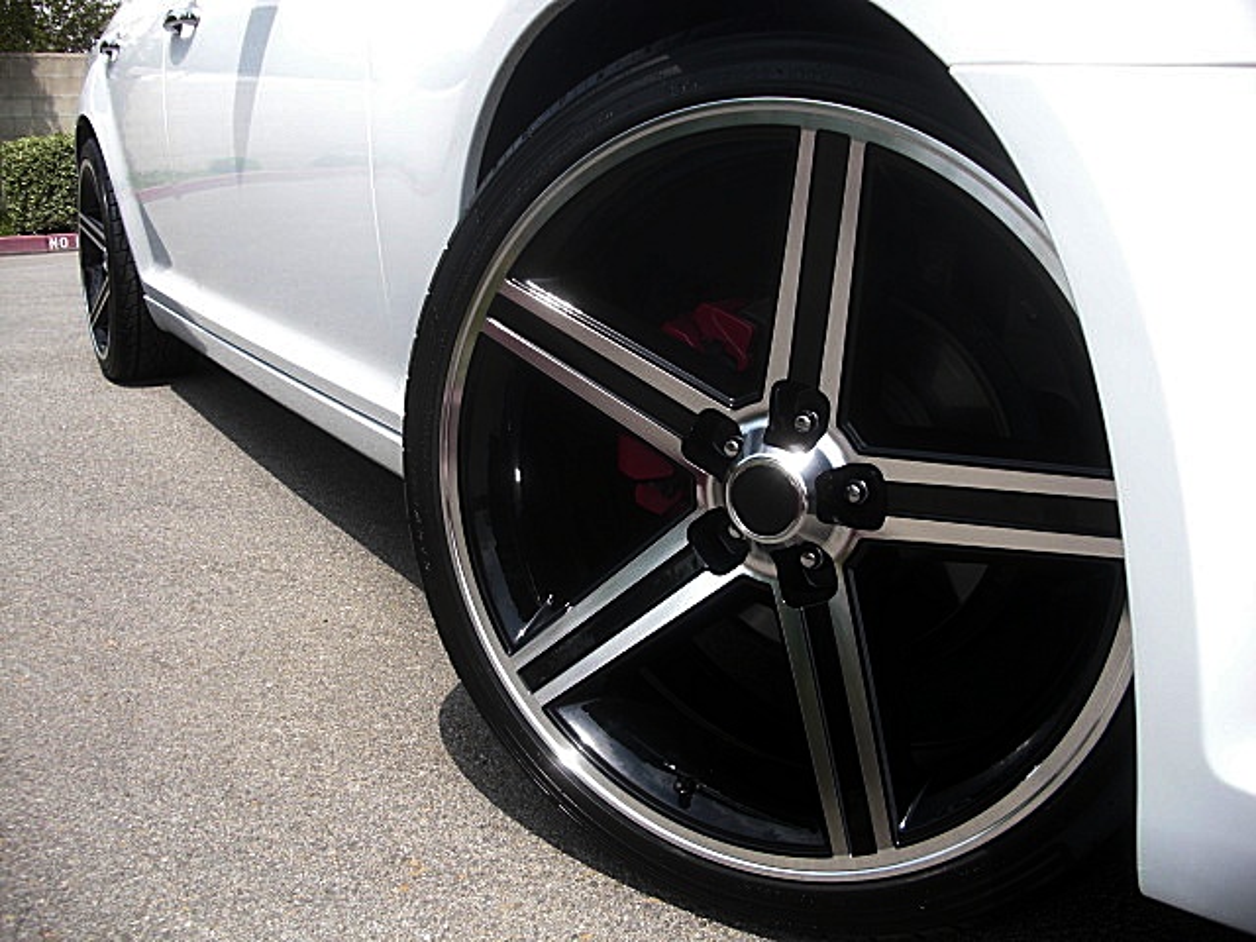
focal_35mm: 36
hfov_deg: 51.4
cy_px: 471
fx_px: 1306
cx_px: 628
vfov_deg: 39.7
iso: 50
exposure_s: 1/400
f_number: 2.8
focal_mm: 6.3
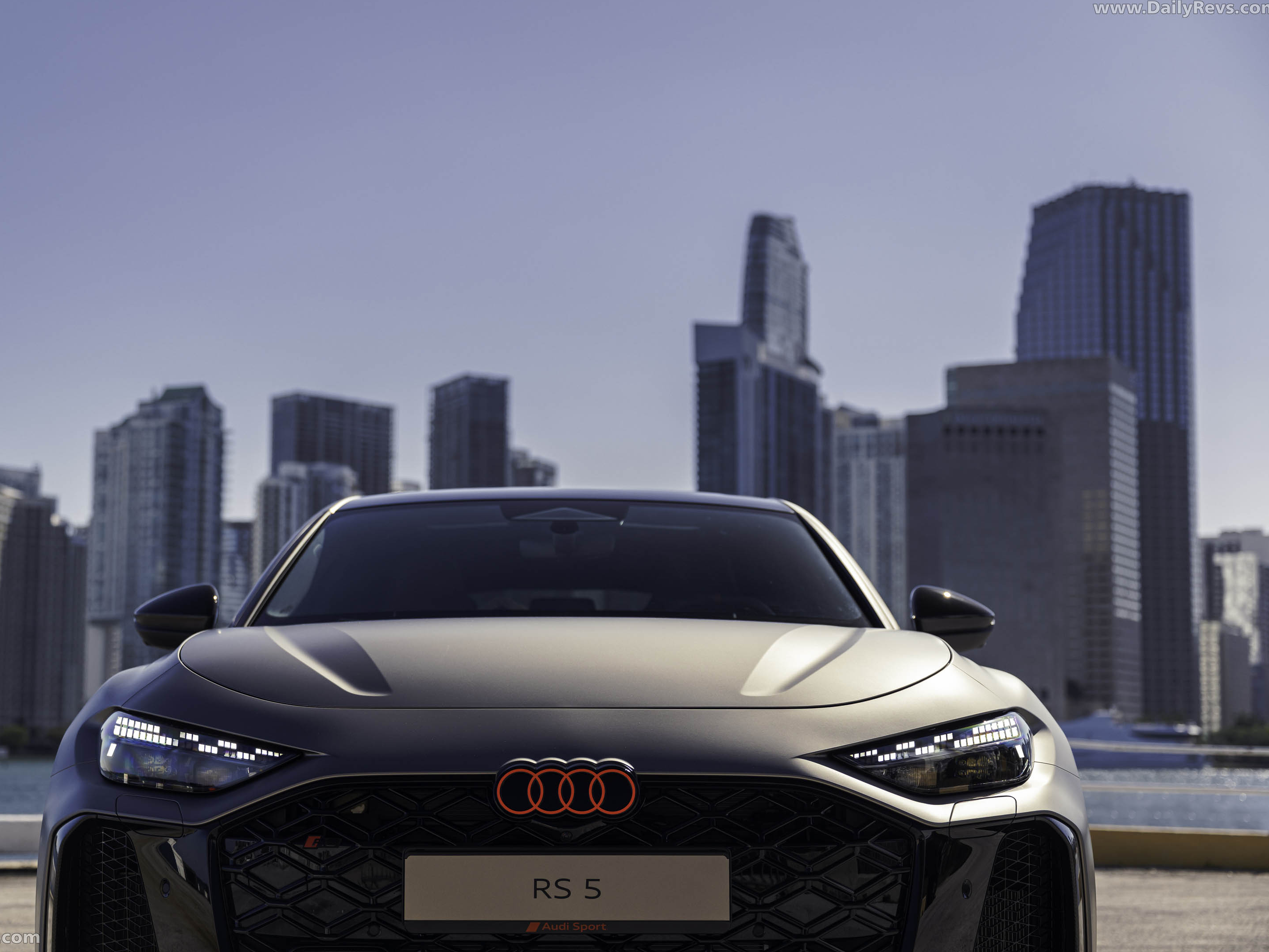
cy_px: 474
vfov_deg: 23.7
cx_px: 564
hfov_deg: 31.2
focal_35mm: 62
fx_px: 2273
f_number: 3.5
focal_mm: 57
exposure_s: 1/800
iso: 200
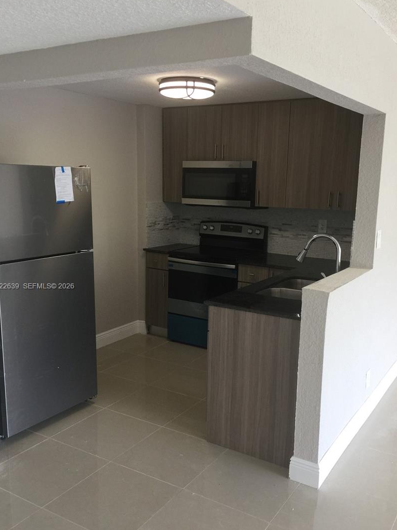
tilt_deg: -9.9
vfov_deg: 55.3
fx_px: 505
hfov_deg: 42.9
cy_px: 287
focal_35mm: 33
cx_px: 207
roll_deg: -1.6
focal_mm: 4.15
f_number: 2.2
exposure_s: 1/30
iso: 32
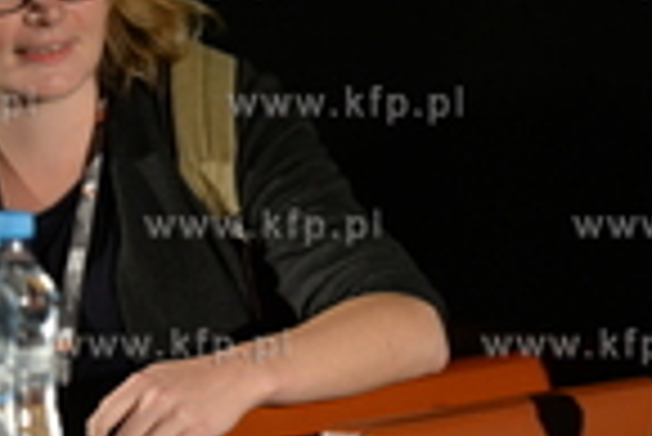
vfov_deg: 2.5
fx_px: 9989
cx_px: 504
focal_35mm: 551
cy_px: 164
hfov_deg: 3.7
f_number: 2.8
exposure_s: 1/200
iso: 1600
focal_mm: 200
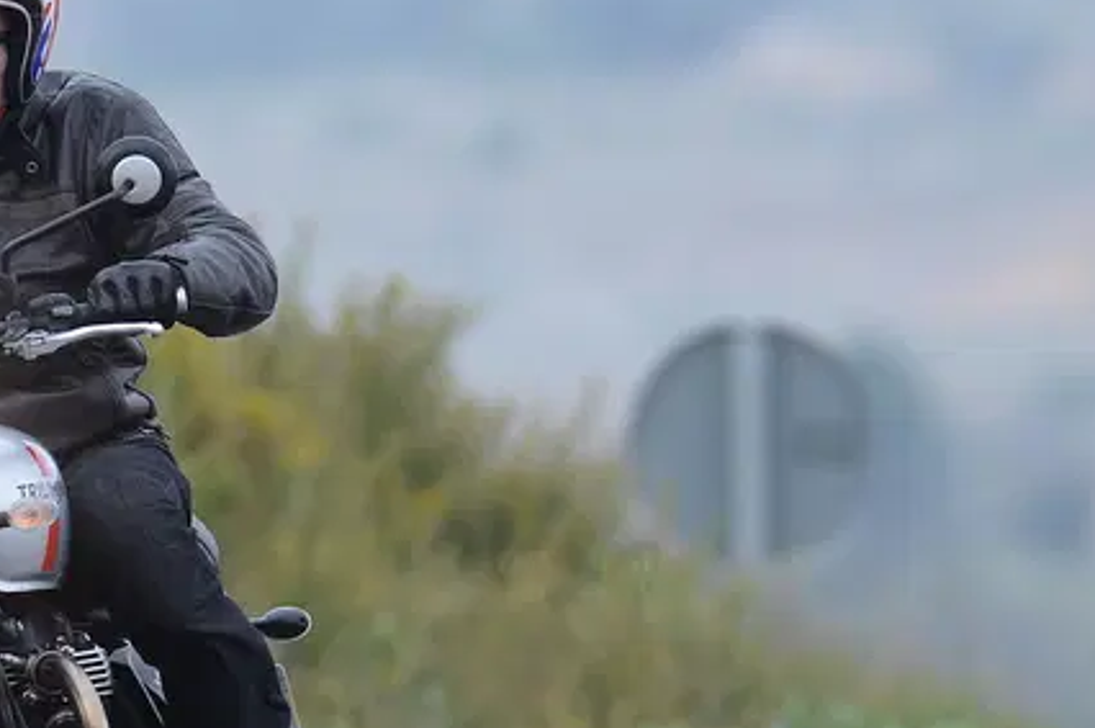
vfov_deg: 1.6
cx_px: 195
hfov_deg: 2.4
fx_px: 25703
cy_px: 518
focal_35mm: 846
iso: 400
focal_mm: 300
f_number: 4
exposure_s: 1/500
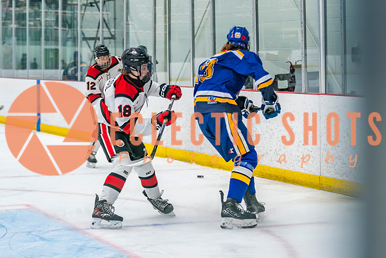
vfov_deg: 12.5
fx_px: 1172
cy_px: 106
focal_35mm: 109
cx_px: 170
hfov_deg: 18.7
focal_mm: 80
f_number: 2.8
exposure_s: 1/640
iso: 2500
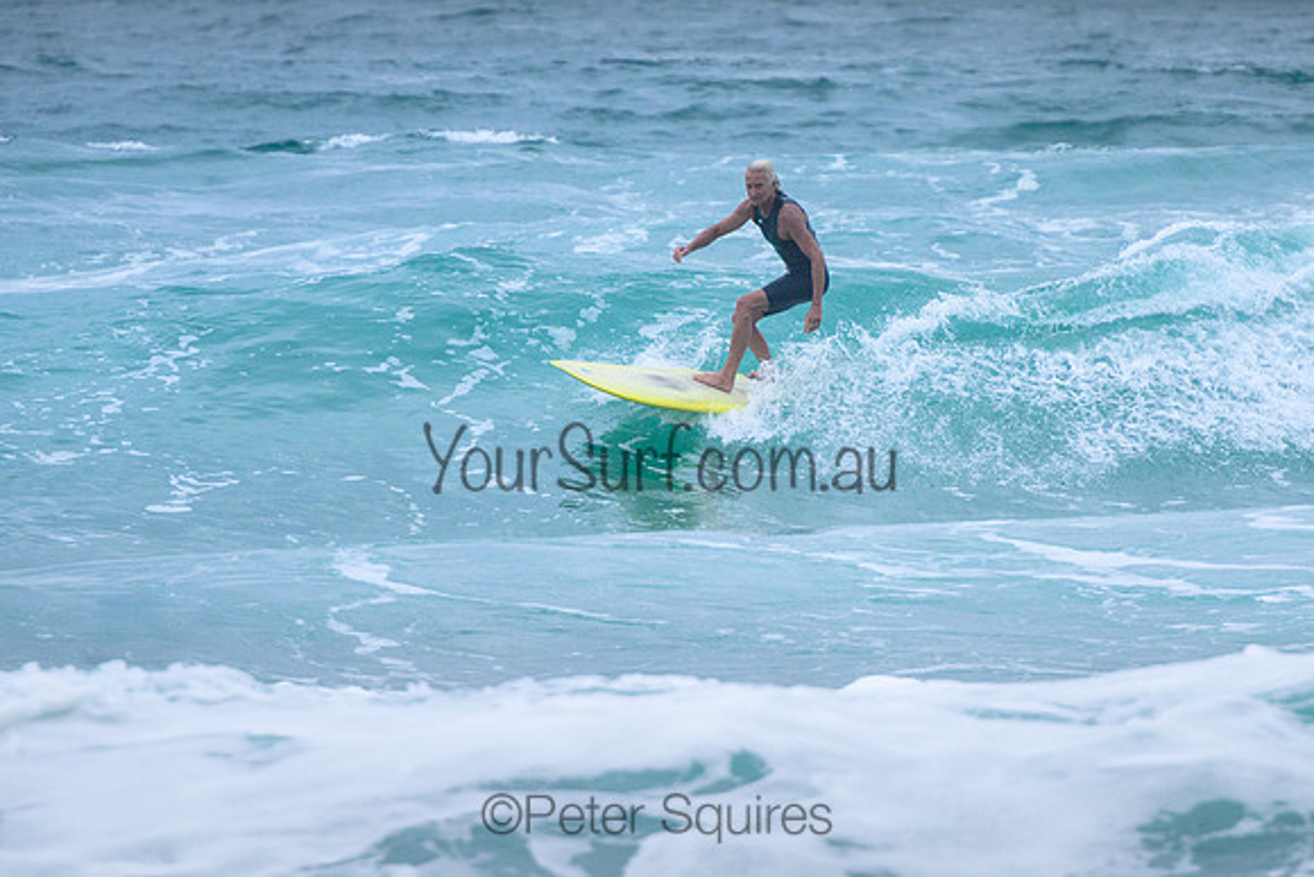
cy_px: 320
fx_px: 20084
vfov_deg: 2.5
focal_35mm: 550
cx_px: 773
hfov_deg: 3.7
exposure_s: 1/2000
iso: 640
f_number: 5.6
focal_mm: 400
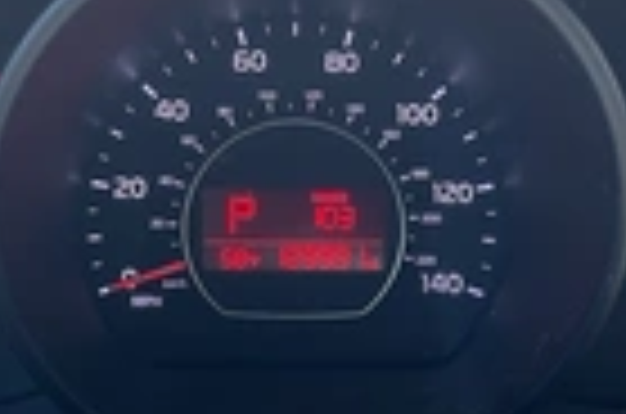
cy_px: 162
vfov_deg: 15.6
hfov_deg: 23.4
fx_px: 1509
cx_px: 315
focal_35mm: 87
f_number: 1.8
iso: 50
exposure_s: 1/122
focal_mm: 3
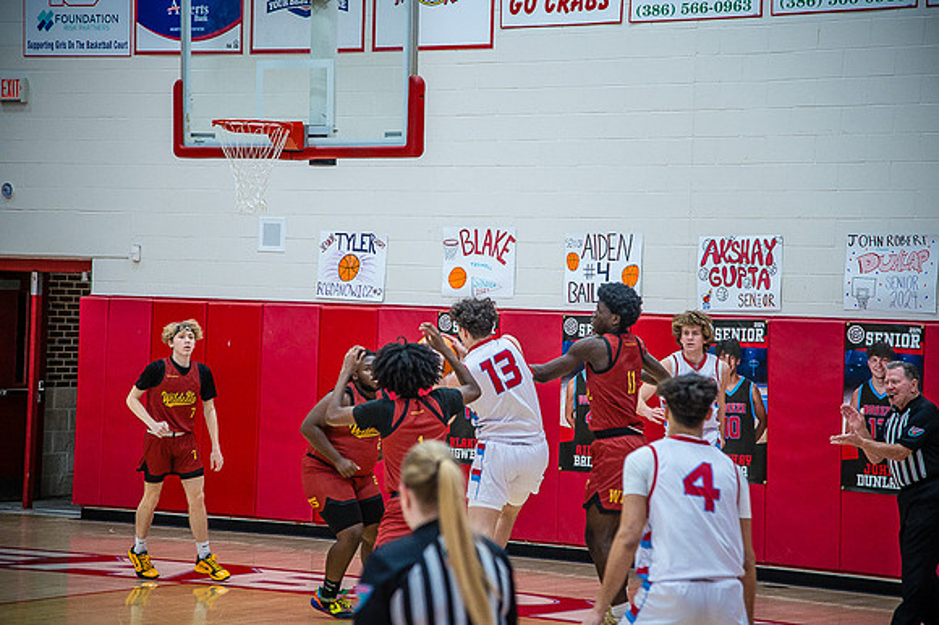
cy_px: 312
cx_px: 470
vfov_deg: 12.2
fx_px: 2920
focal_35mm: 112
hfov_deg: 18.3
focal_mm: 112
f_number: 4
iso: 2000
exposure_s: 1/320
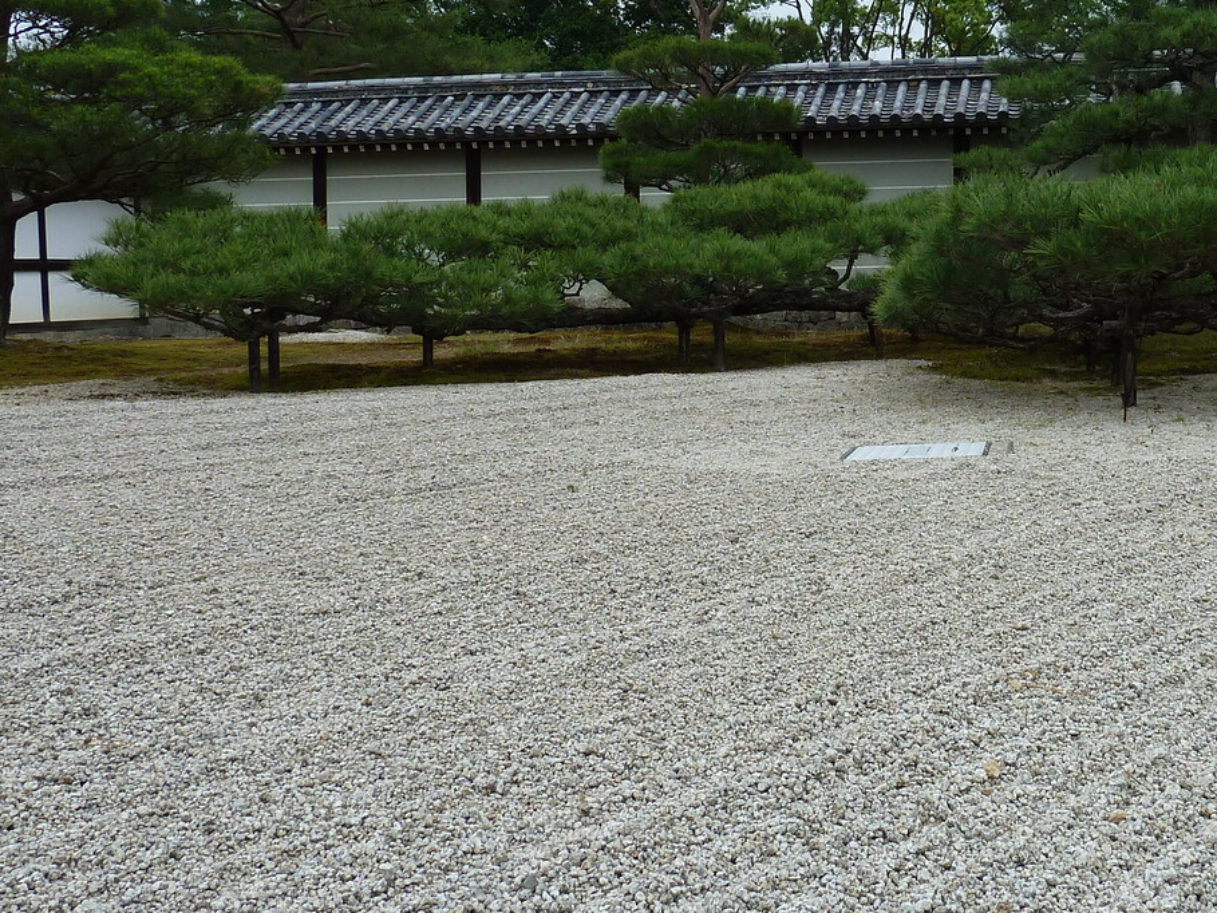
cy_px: 324
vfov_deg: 32.7
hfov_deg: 41.9
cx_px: 881
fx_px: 1547
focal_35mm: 44
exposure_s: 1/200
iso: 80
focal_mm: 4.1
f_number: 4
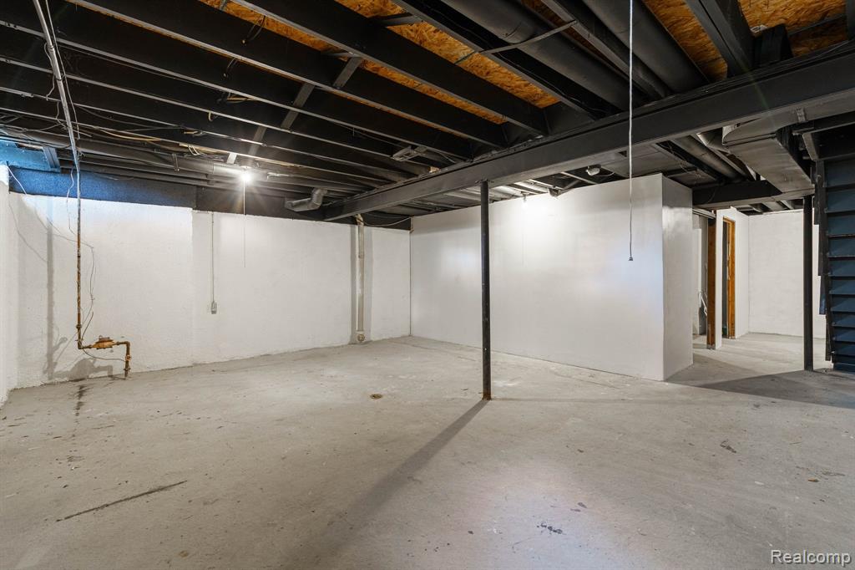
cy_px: 285
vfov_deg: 73.7
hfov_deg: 96.8
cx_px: 428
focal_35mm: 16
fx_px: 380
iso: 800
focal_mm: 16
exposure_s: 1/30
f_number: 7.1
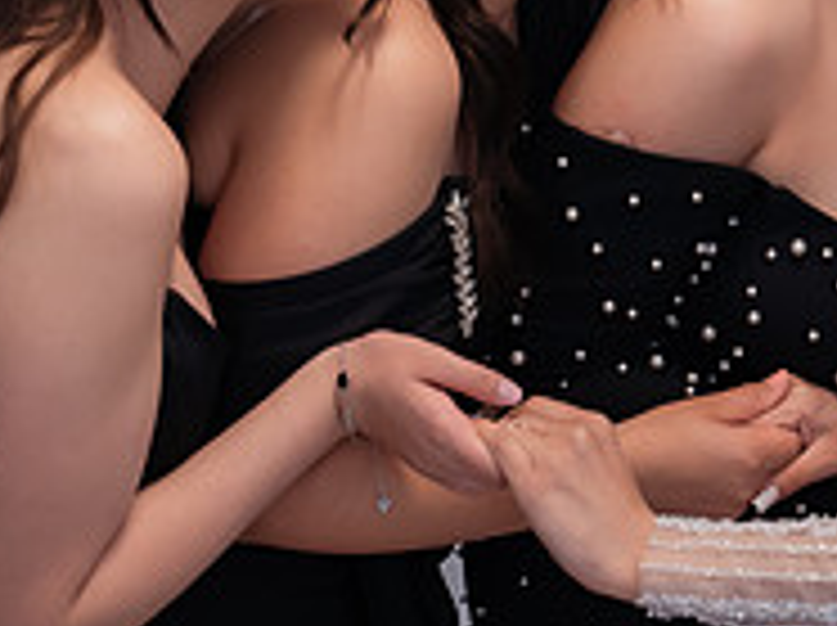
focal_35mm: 98
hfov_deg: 20.0
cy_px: 145
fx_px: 2367
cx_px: 594
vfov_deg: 15.0
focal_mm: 30
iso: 1600
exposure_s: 1/250
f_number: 2.8
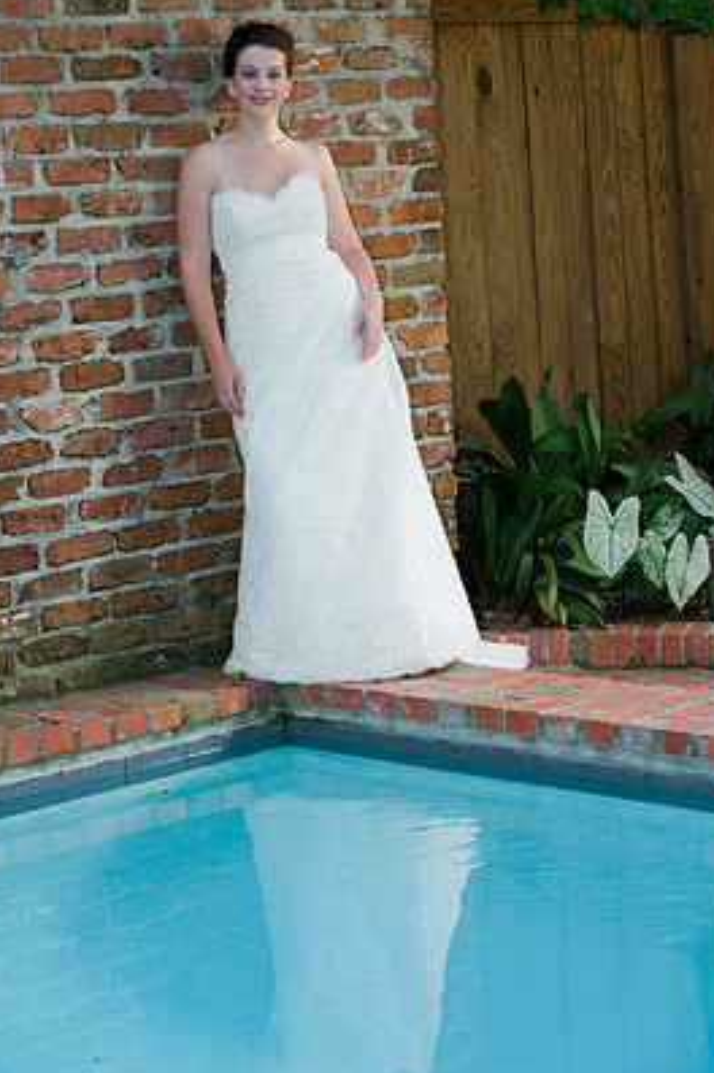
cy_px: 497
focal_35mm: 93
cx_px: 334
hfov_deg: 14.7
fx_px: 2771
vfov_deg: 21.9
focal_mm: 82
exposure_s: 1/60
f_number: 5
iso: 400
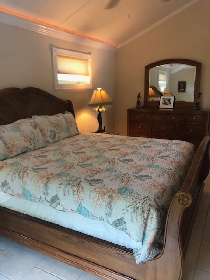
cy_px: 140
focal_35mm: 28
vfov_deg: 63.4
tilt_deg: -11.0
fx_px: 226
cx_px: 105
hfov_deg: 49.7
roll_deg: +0.7
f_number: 1.8
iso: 40
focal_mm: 3.99
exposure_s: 1/15
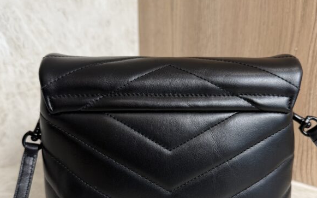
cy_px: 142
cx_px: 161
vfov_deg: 35.7
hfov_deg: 55.3
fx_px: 302
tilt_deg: -16.0
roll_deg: +0.2
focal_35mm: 35
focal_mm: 6.76
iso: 125
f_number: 1.78
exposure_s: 1/120
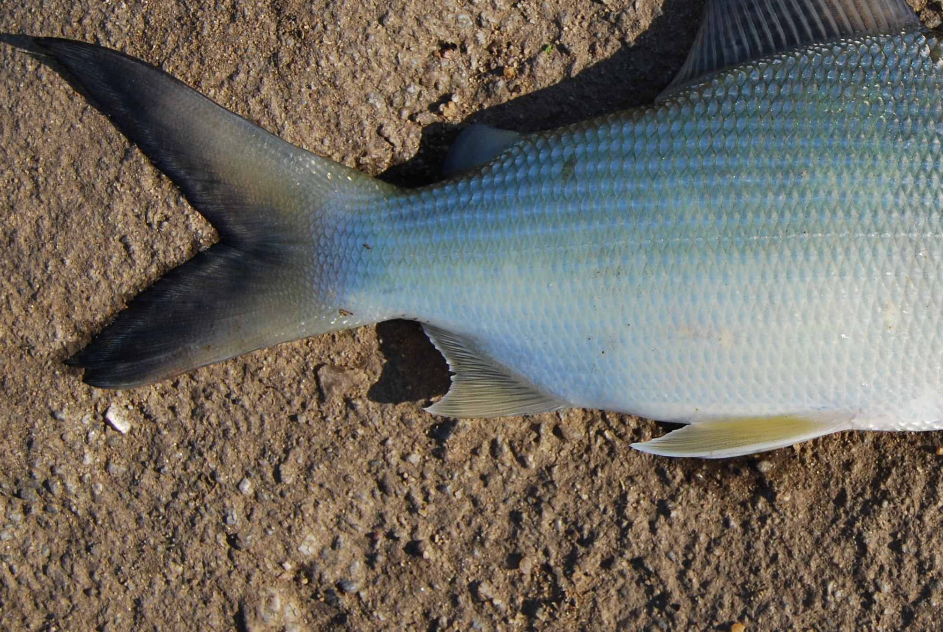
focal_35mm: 75
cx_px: 813
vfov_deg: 18.2
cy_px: 211
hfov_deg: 26.2
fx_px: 1967
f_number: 8
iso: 100
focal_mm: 26
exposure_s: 1/250
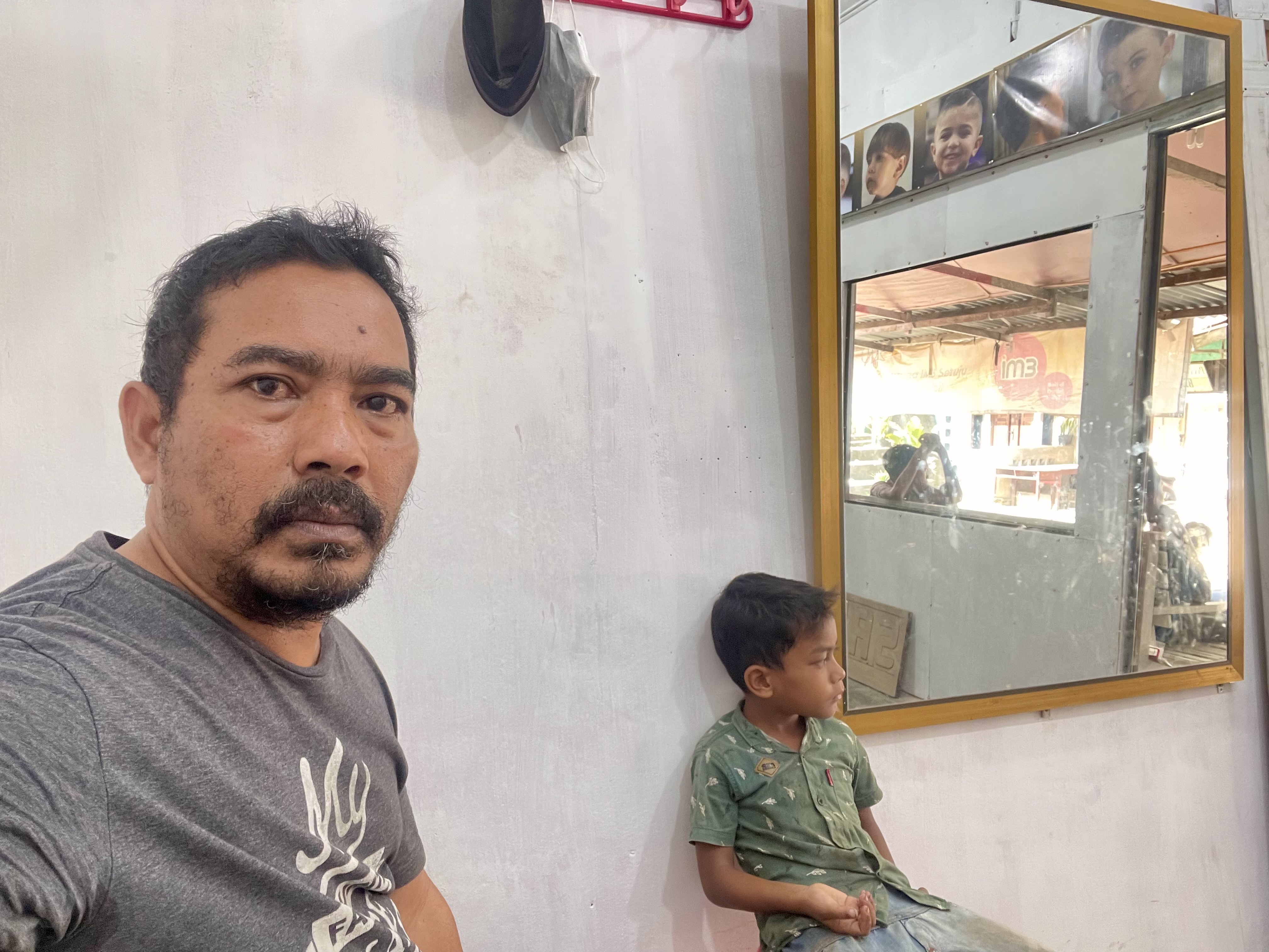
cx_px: 634
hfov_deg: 73.9
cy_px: 476
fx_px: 843
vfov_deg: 58.9
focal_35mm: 23
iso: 160
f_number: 2.2
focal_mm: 2.71
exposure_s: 1/50
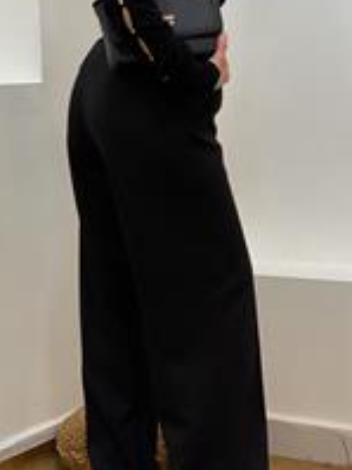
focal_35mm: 108
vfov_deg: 18.1
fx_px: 1466
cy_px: 117
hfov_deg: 13.7
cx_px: 154
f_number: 2
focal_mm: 6
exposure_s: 1/100
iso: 100
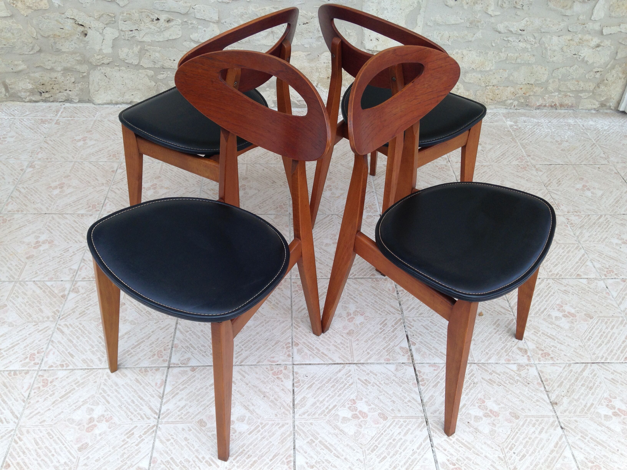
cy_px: 235
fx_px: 598
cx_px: 314
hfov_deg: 55.4
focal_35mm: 33
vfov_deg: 42.9
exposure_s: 1/253
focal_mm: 4.12
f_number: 2.4
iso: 50
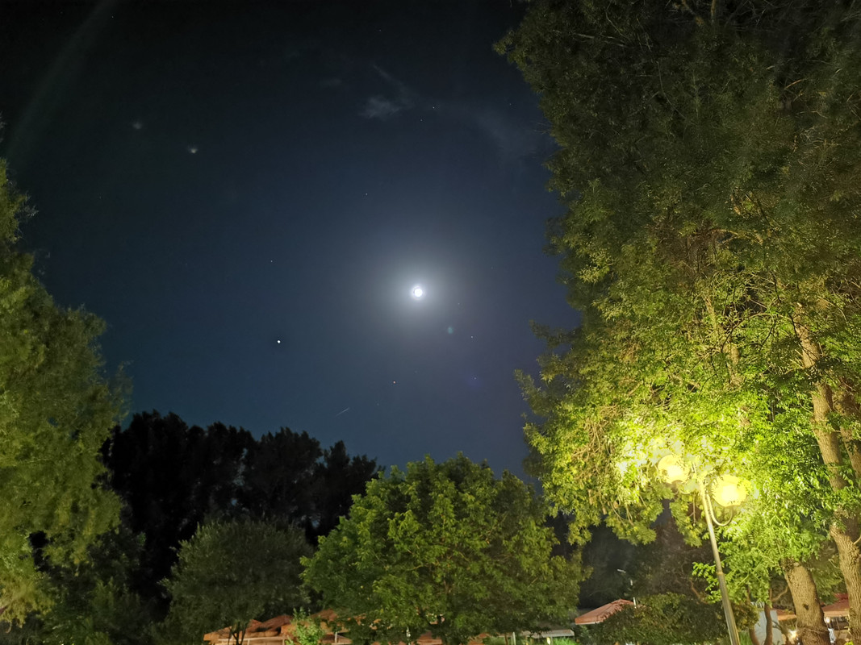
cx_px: 430
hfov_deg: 65.3
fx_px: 671
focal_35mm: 27
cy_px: 322
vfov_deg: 51.3
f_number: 1.6
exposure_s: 6
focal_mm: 5.56
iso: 1000
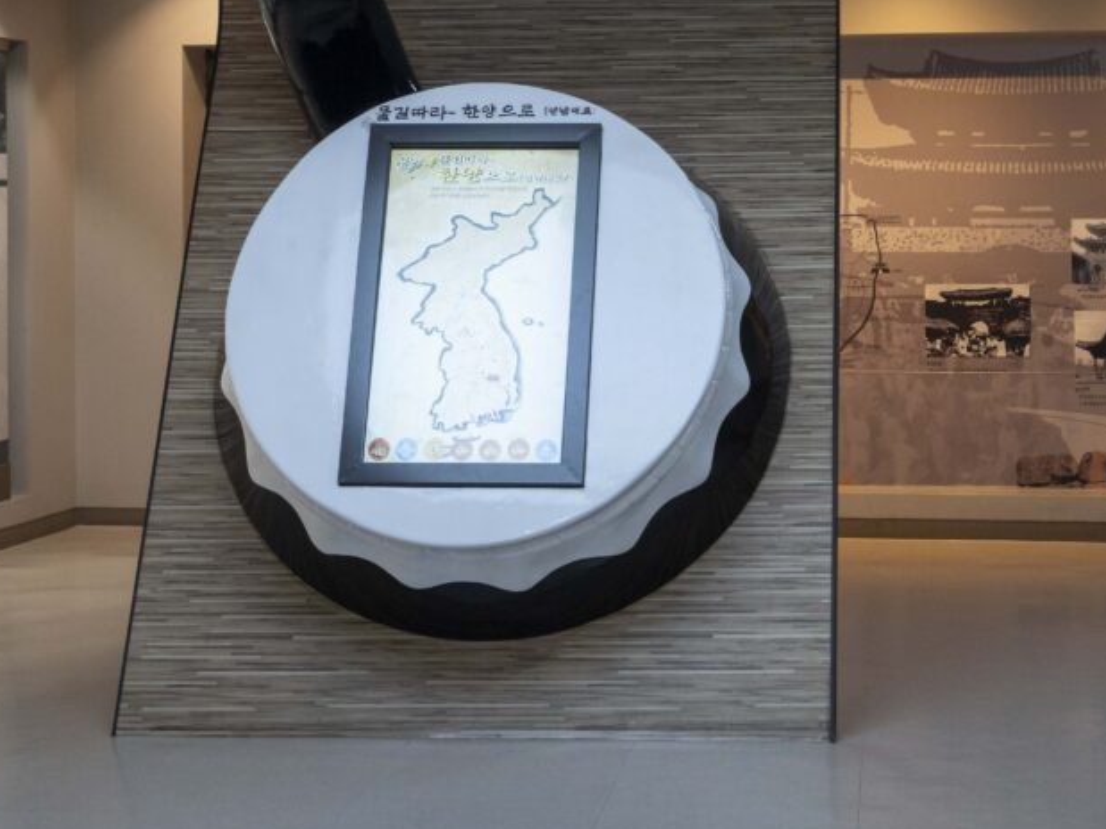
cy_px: 233
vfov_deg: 20.9
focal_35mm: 70
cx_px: 690
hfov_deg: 27.7
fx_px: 2236
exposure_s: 1/160
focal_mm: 44
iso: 2500
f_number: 5.6
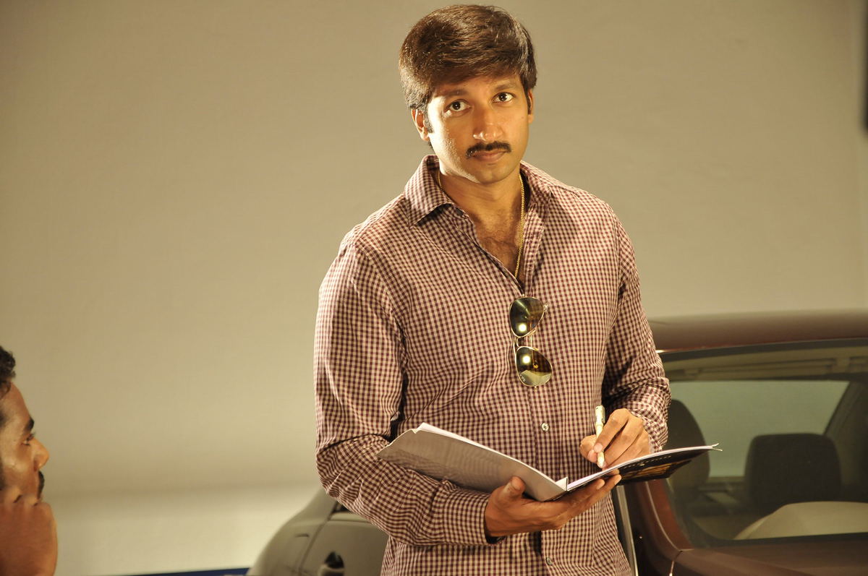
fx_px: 3793
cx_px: 434
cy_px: 288
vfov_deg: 8.7
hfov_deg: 13.1
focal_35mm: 158
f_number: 6.3
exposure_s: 1/80
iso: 800
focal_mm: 105
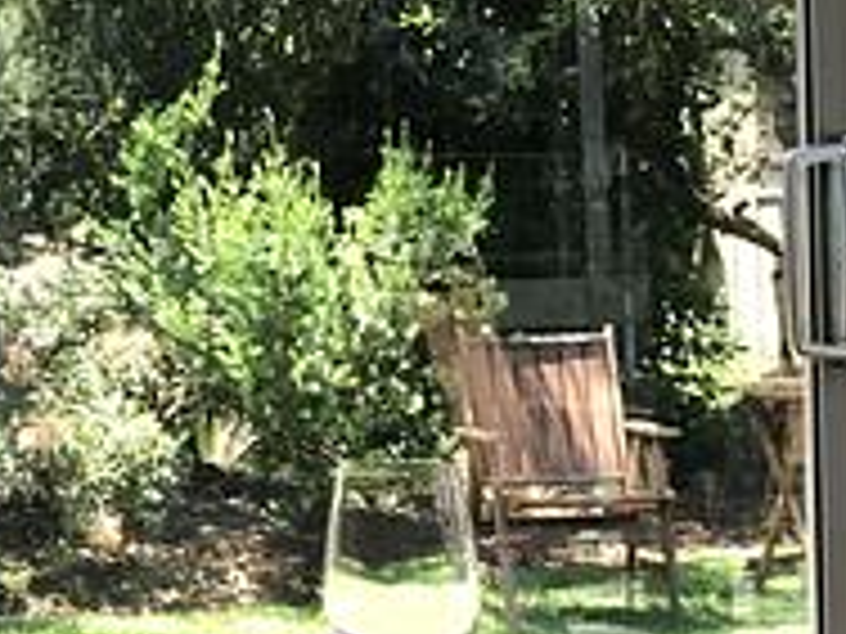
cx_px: 1184
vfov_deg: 7.7
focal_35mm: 188
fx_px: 4595
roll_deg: +0.9
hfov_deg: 10.2
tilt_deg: -11.8
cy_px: 1005
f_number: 2.8
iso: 25
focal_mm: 6.6
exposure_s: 1/50
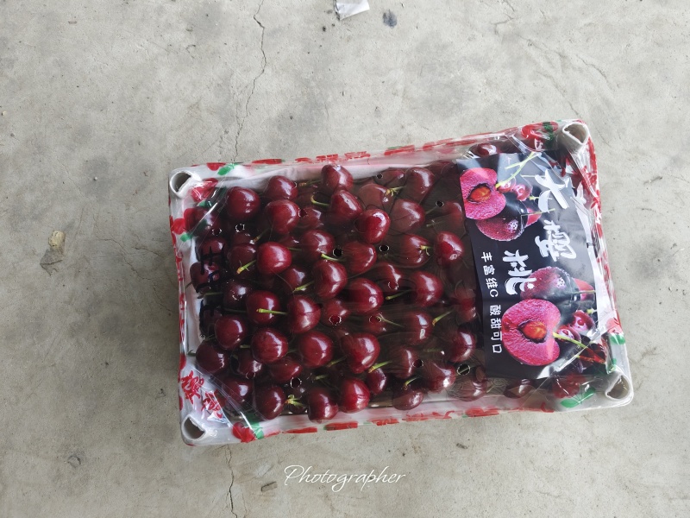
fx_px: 458
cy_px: 259
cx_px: 345
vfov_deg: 58.9
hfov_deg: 73.9
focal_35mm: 23
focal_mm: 5.56
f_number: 1.88
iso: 58
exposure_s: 1/126
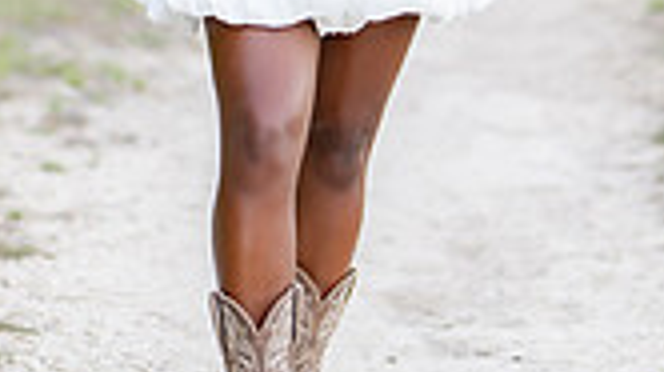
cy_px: -242
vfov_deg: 5.6
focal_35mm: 213
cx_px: 283
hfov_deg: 10.1
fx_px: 3747
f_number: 1.2
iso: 160
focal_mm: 50
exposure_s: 1/800
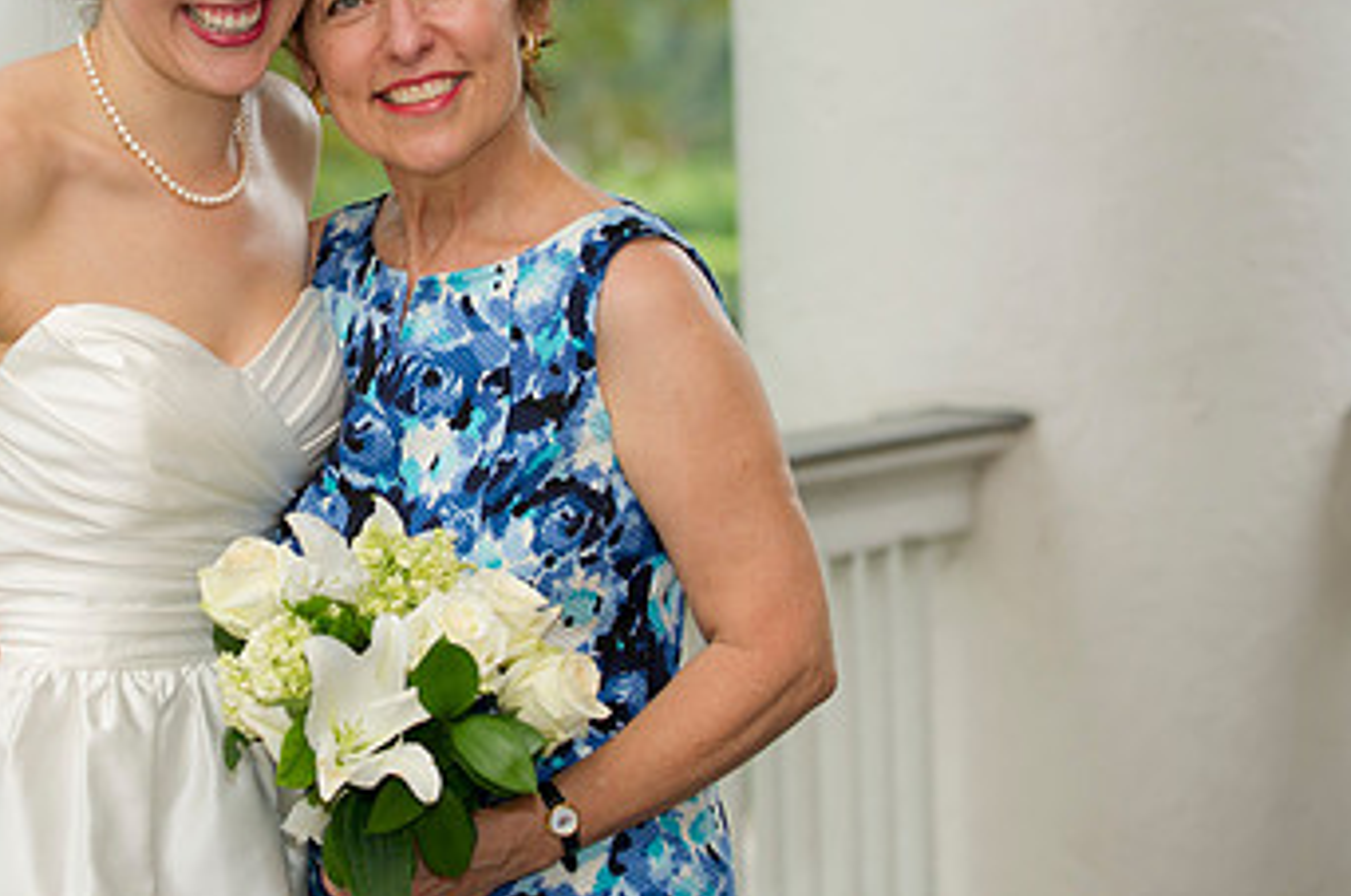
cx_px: 348
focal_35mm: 146
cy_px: 328
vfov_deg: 9.4
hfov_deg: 14.0
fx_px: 5471
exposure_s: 1/80
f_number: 2.8
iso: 250
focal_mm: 86
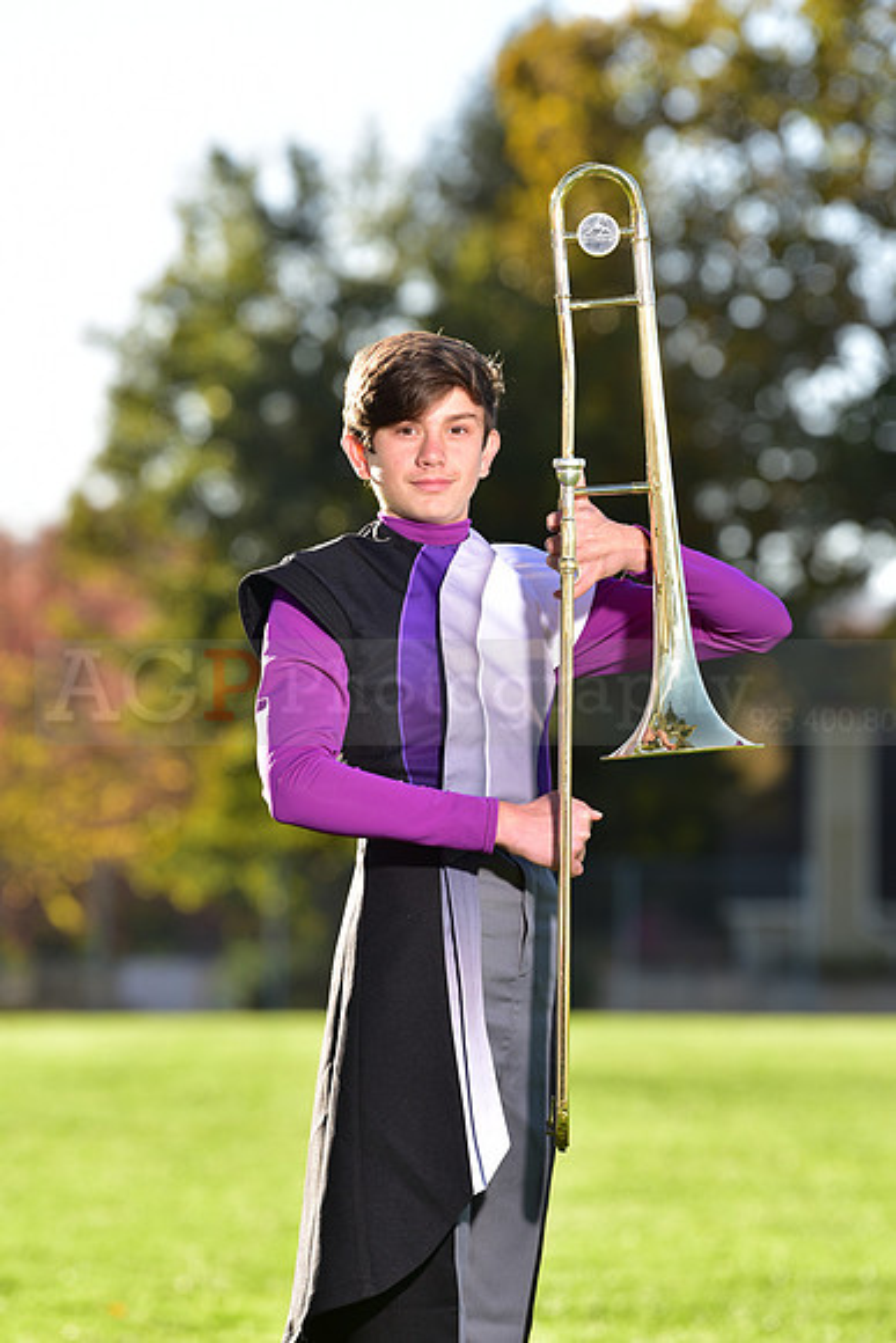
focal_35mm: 200
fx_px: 7462
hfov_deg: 6.9
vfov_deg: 10.3
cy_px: 672
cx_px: 448
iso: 80
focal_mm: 200
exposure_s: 1/200
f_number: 5
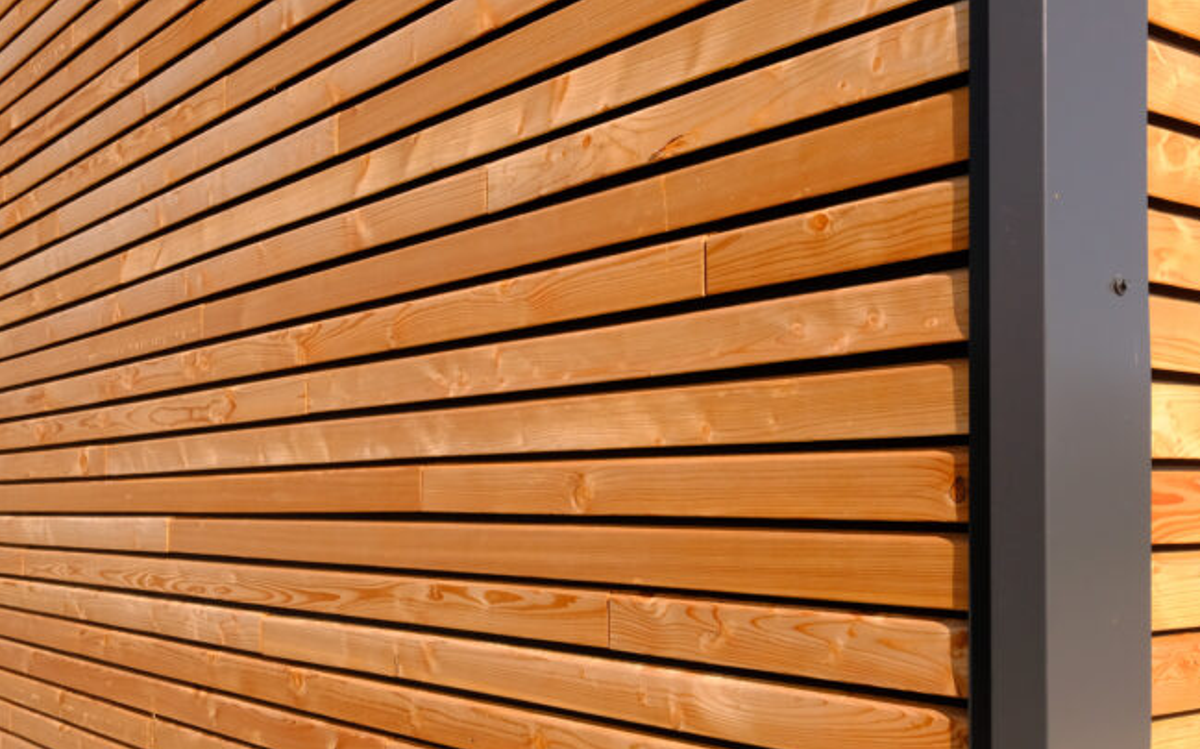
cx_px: 577
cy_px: 383
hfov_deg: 55.3
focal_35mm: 35
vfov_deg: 36.2
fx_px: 1144
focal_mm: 19
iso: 1600
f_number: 10
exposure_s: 1/2000
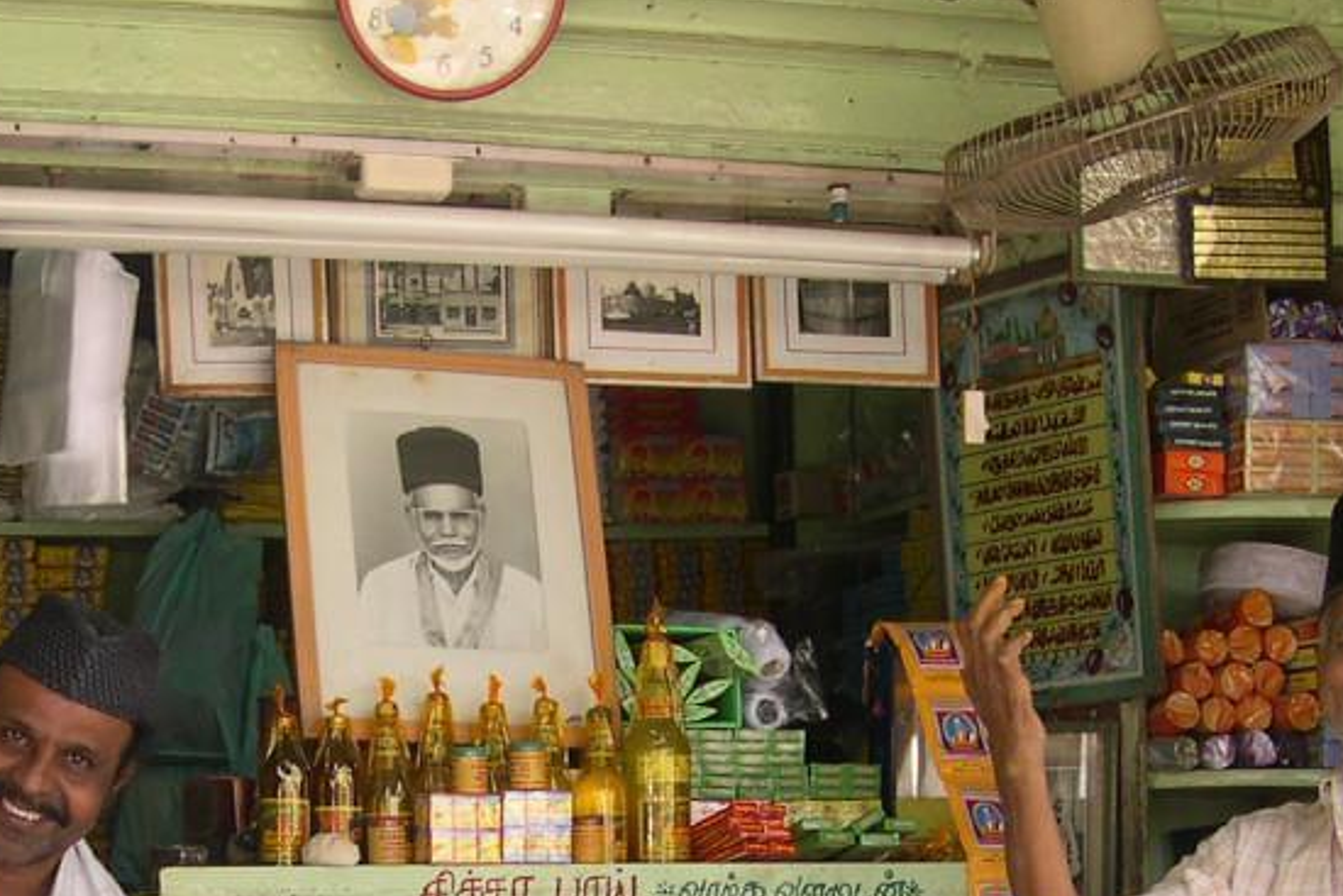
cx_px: 354
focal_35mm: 92
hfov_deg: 22.0
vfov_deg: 14.4
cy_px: 1079
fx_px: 3433
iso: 100
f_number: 2.8
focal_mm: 8
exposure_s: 1/121
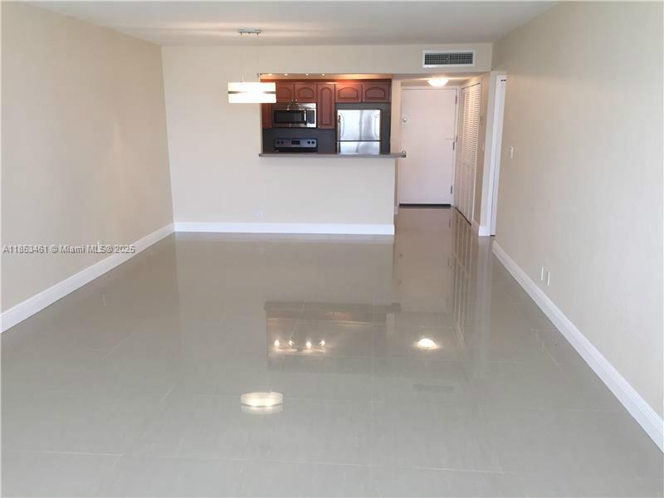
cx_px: 332
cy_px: 249
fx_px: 556
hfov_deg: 61.7
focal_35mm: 29
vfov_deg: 48.2
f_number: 2.2
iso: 32
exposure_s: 1/40
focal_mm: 4.15
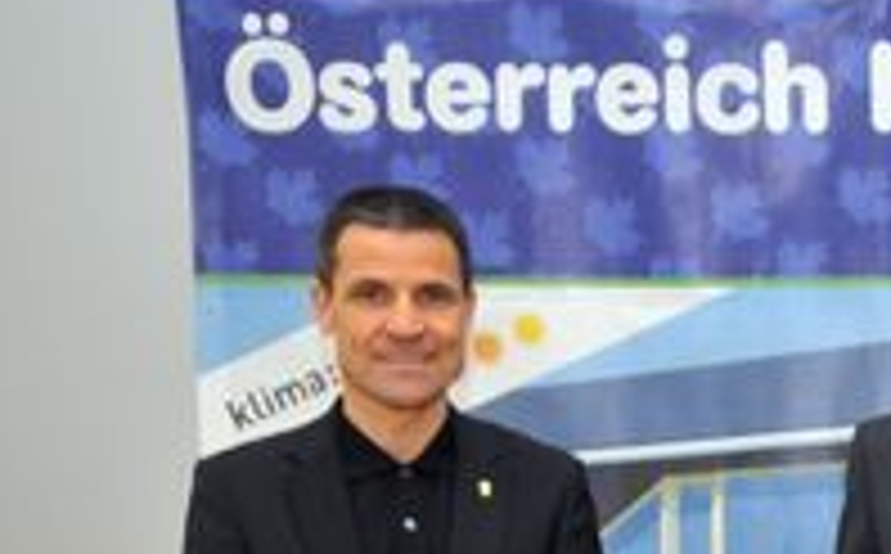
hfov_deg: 20.5
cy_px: 721
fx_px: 2303
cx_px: 1071
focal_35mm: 95
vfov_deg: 13.2
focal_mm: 24
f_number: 2.8
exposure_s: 1/60
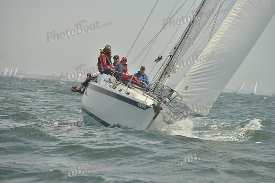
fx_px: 1375
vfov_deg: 7.6
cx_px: 138
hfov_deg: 11.4
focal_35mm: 180
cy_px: 92
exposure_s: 1/1250
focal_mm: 180
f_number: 7.1
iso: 200
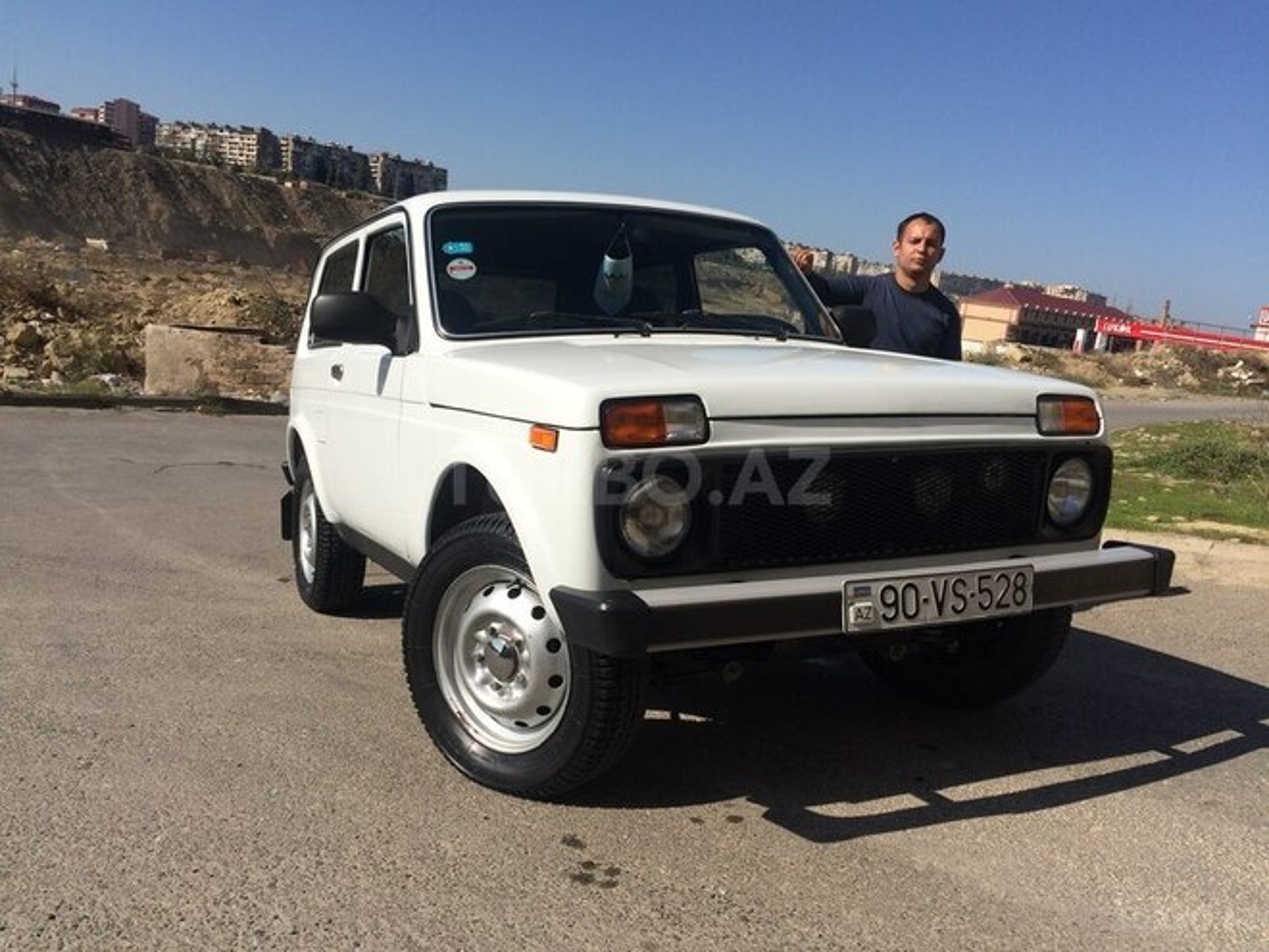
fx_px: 1063
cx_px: 634
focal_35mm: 29
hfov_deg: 61.7
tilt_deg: -11.1
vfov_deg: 48.2
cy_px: 476
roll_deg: -9.4
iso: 32
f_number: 2.2
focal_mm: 4.15
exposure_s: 1/3731
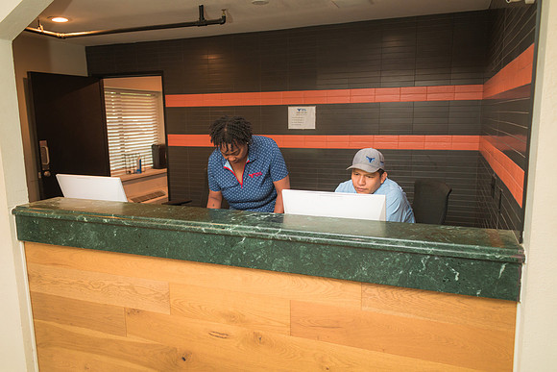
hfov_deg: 65.5
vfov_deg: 46.4
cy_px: 186
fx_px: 433
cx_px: 278
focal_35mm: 28
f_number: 5.6
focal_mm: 28
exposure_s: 1/60
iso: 1000
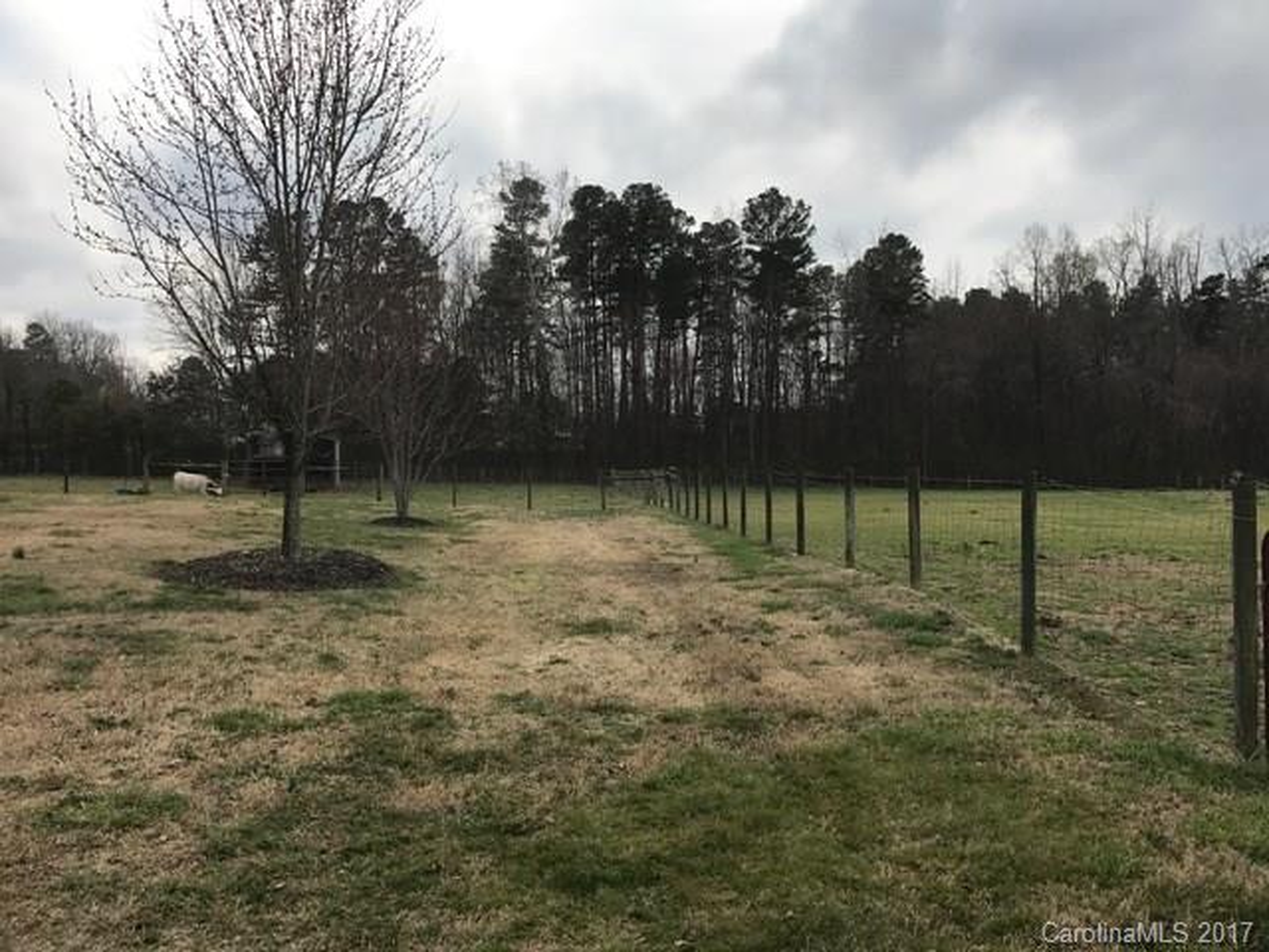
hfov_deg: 63.4
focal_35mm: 28
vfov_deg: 49.7
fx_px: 1026
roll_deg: +1.9
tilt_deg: -1.6
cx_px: 634
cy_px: 476
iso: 20
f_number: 1.8
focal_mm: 3.99
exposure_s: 1/2519
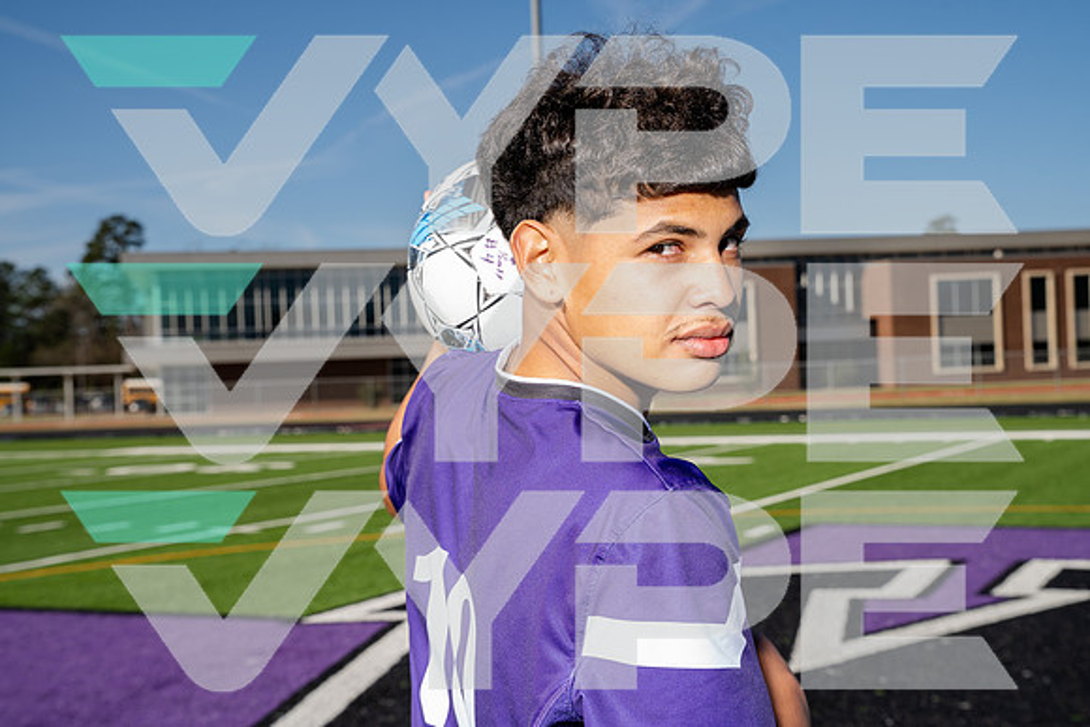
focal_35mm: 51
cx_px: 545
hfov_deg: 38.9
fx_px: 1544
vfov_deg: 26.5
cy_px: 364
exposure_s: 1/250
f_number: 8
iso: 100
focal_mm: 51
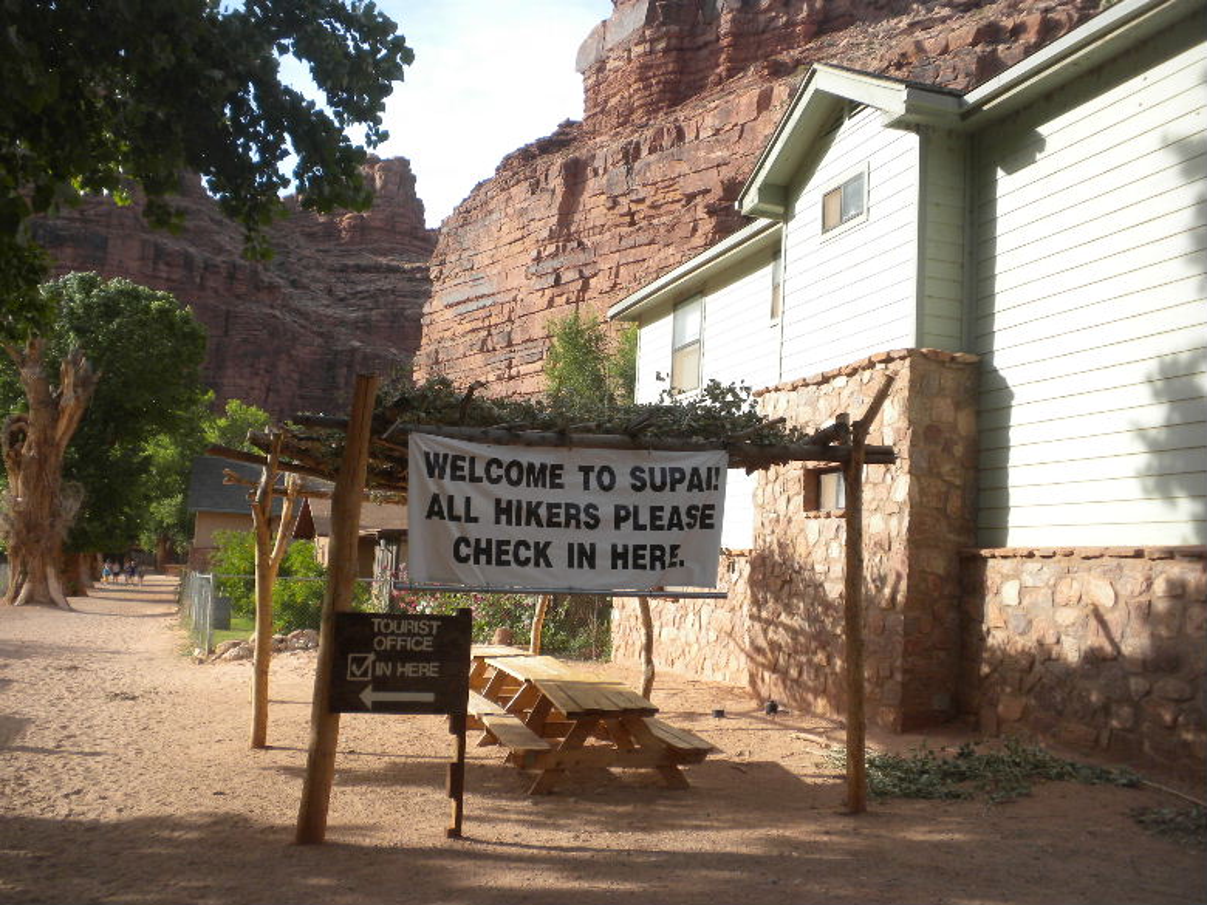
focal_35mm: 37
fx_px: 1290
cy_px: 452
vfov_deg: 38.7
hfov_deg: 50.1
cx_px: 604
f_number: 3.5
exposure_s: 1/561
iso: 118
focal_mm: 6.6
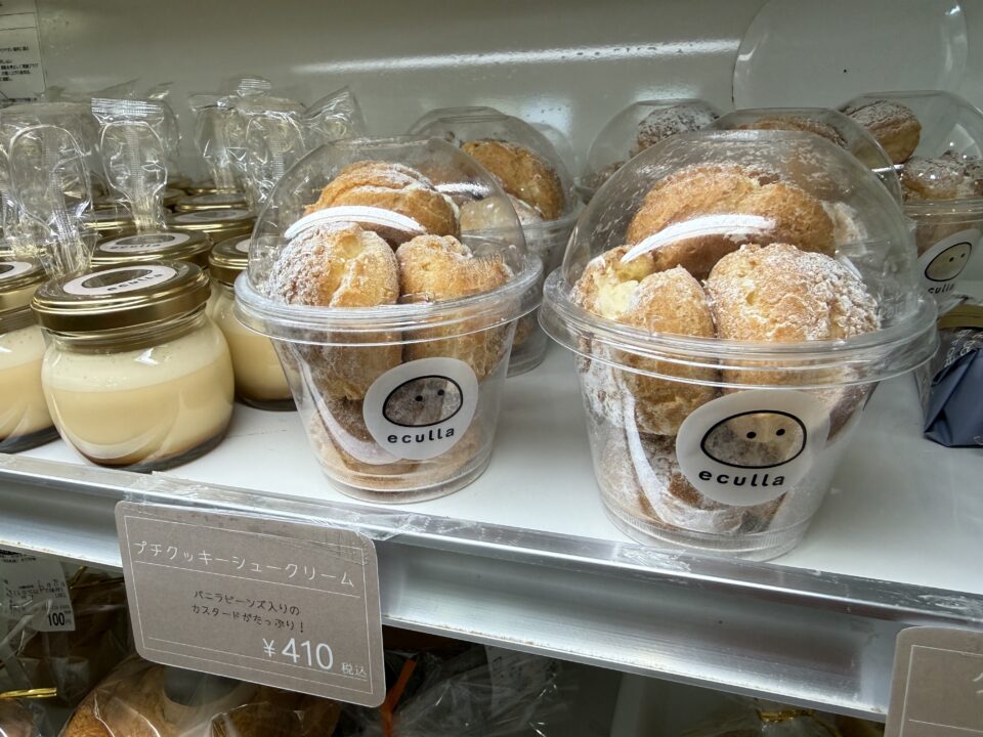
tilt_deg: -14.8
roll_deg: +1.8
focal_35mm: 24
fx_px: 682
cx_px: 492
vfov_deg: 56.8
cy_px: 368
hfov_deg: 71.6
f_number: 2.2
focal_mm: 2.22
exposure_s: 1/120
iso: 100
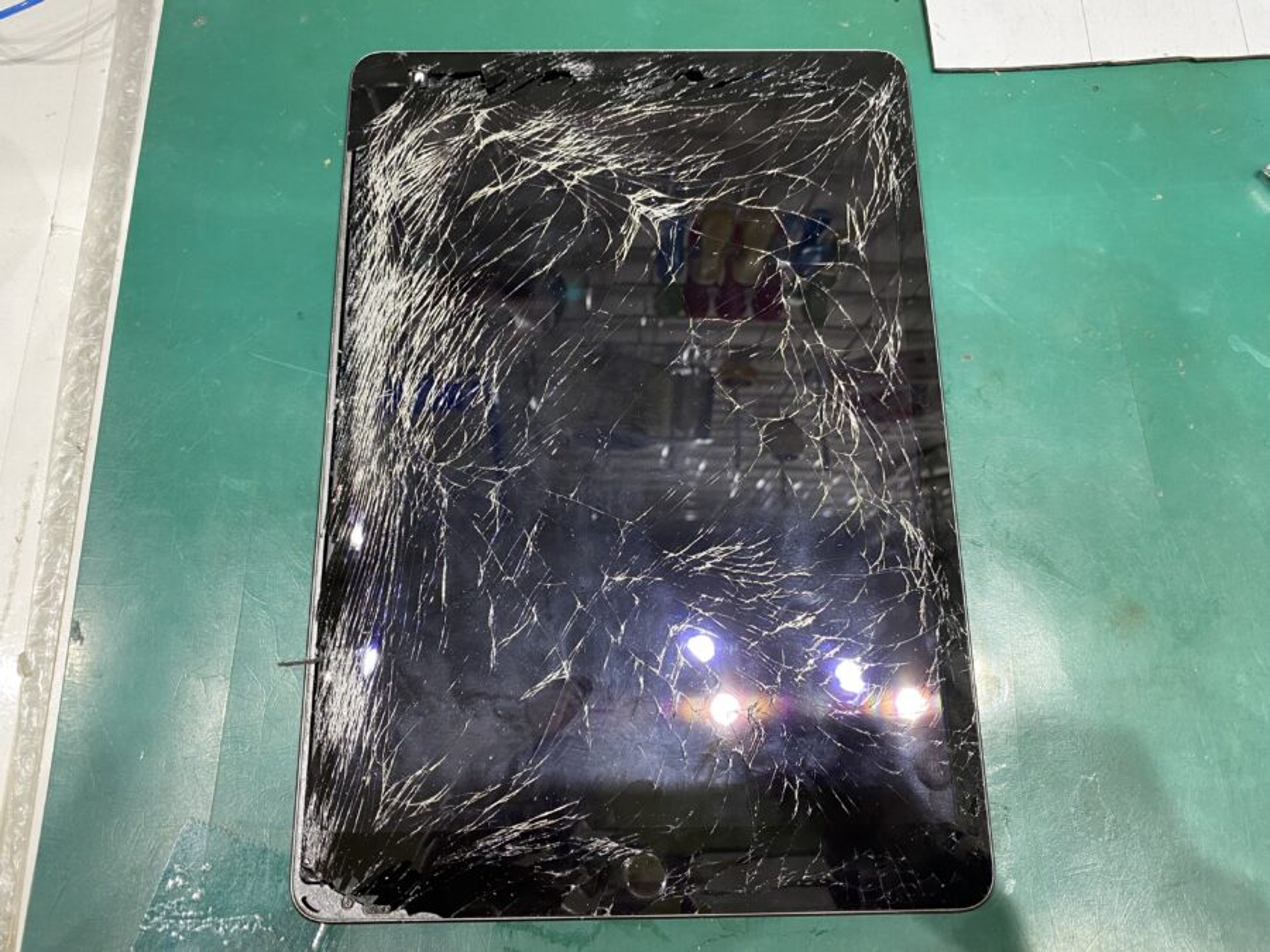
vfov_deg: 53.1
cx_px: 635
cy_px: 476
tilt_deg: -75.7
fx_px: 954
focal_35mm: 26
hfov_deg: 67.3
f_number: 1.8
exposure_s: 1/50
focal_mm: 4.25
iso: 125
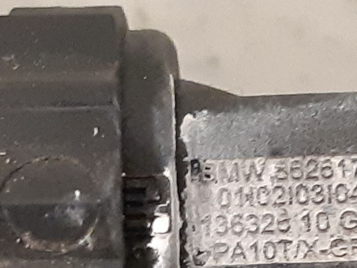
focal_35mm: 57
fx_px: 588
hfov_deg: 33.4
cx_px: 243
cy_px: 210
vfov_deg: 25.3
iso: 400
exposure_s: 1/25
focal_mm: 3.93
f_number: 1.7
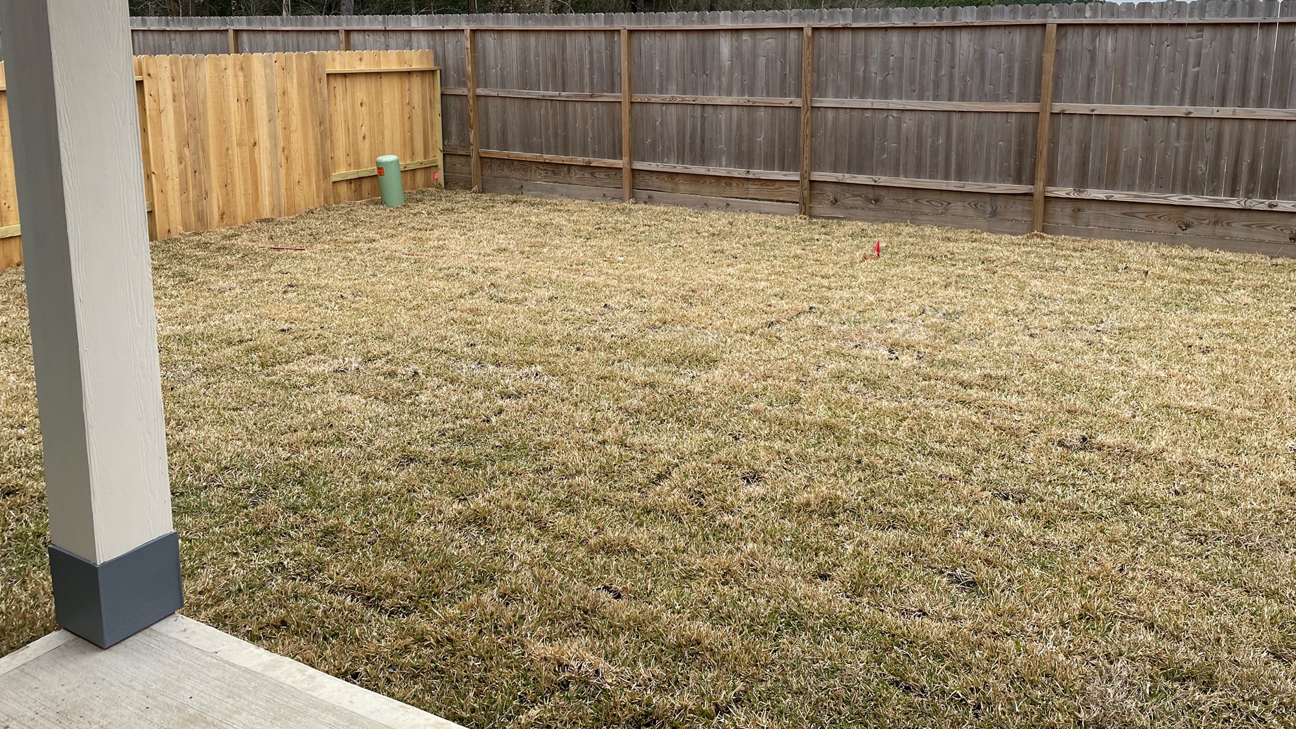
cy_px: 244
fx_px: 997
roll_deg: -0.4
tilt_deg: -10.0
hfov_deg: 66.1
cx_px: 649
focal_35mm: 29
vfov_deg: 39.7
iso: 32
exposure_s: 1/861
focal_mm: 4.2
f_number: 1.6
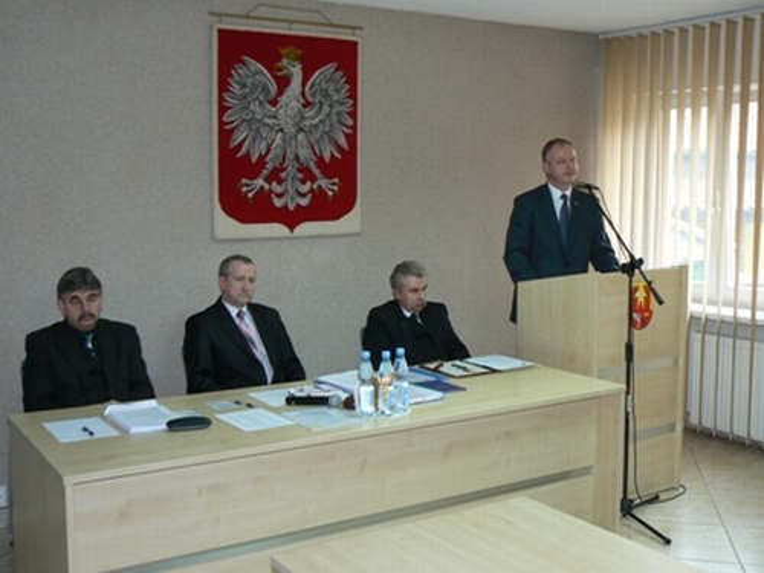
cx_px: 382
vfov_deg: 34.3
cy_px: 286
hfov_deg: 44.8
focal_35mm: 42
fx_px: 927
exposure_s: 1/30
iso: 100
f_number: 2.8
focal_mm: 7
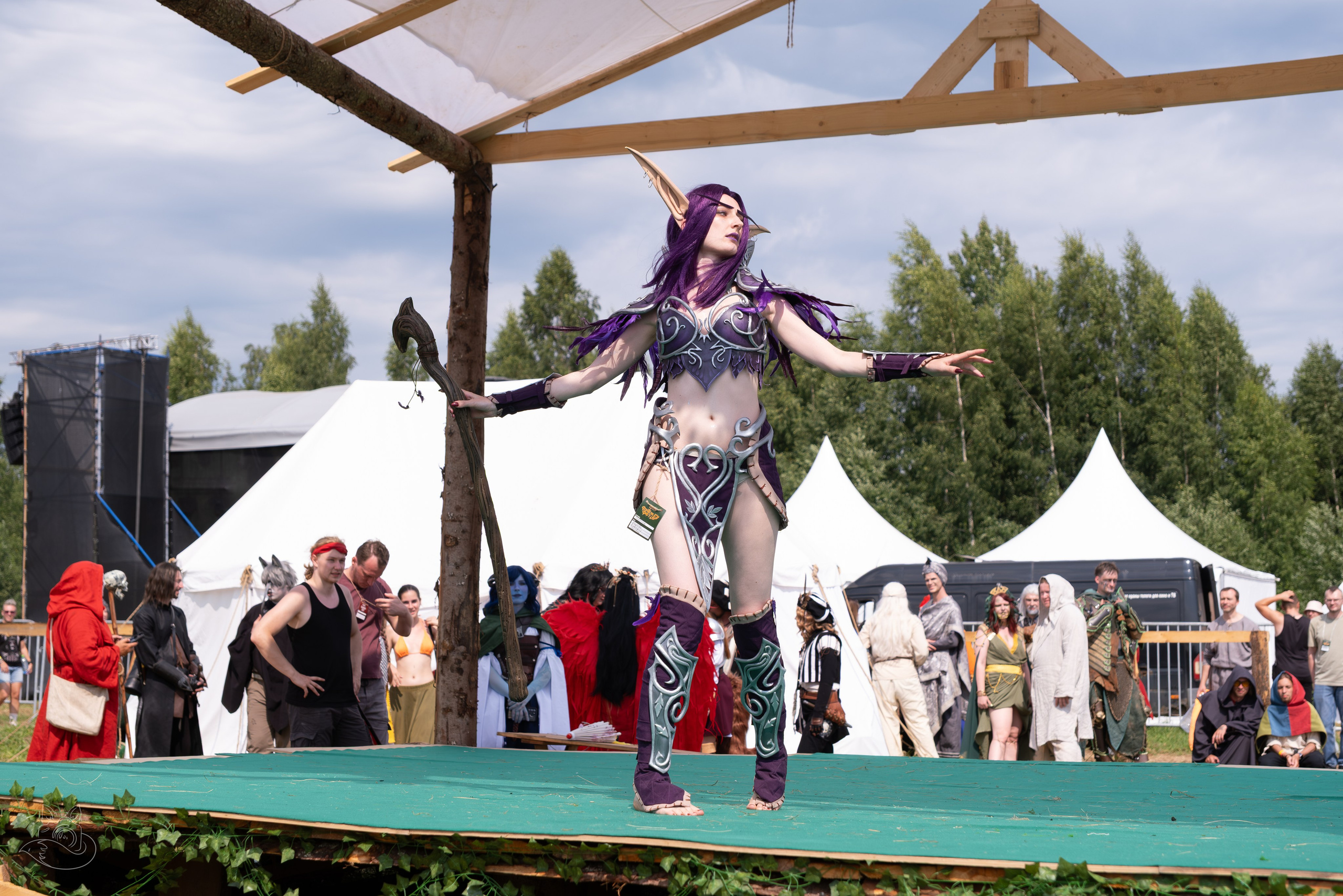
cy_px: 448
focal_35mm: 56
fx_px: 2089
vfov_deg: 24.2
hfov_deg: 35.6
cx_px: 672
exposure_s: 1/1250
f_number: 4
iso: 160
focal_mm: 37.6
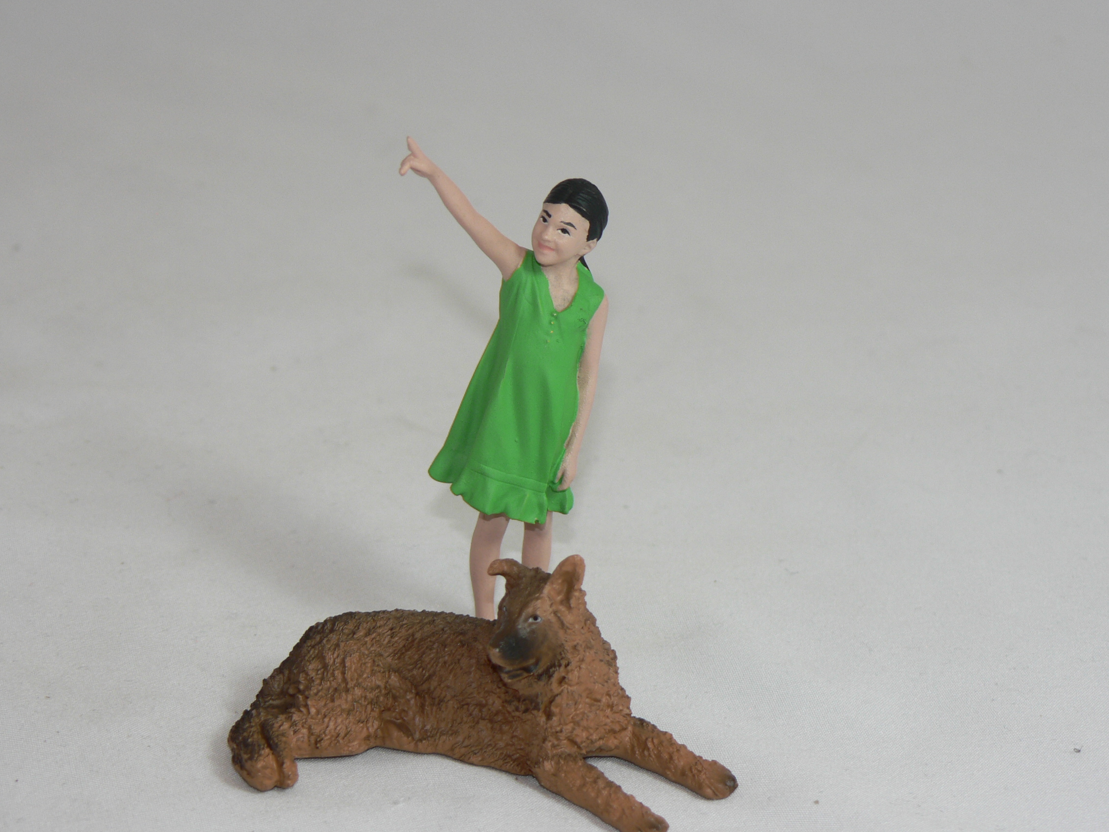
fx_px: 4229
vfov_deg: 11.2
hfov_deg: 14.9
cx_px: 540
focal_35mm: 132
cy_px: 466
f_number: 3.2
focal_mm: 19.5
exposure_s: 1/60
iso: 80
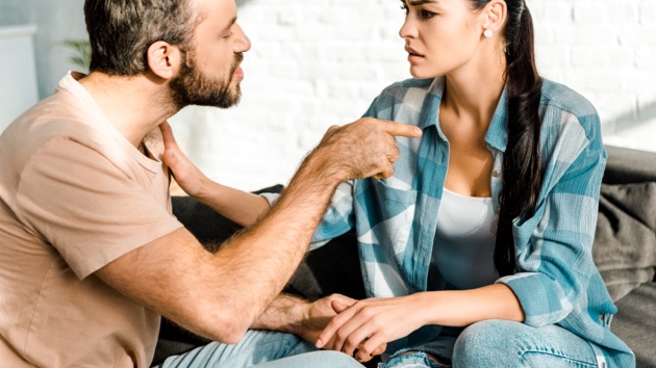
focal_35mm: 66
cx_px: 330
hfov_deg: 31.9
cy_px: 147
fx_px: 1148
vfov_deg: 18.2
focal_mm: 62
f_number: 3.5
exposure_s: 1/400
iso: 200
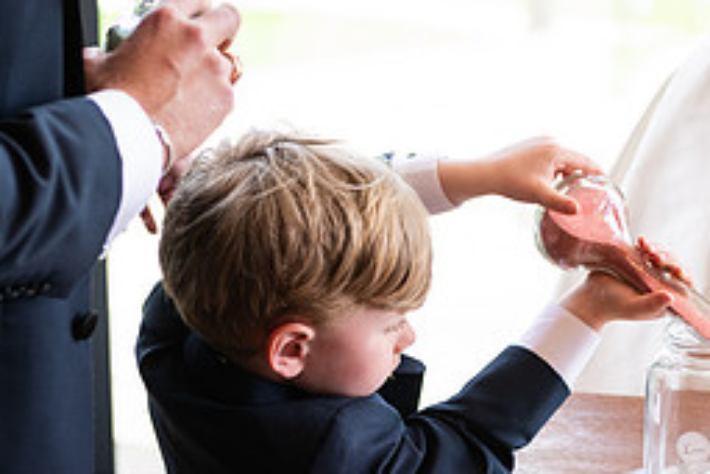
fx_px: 3136
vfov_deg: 8.6
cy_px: 330
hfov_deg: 12.9
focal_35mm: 159
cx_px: 365
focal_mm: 70
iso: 320
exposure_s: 1/160
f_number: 3.5
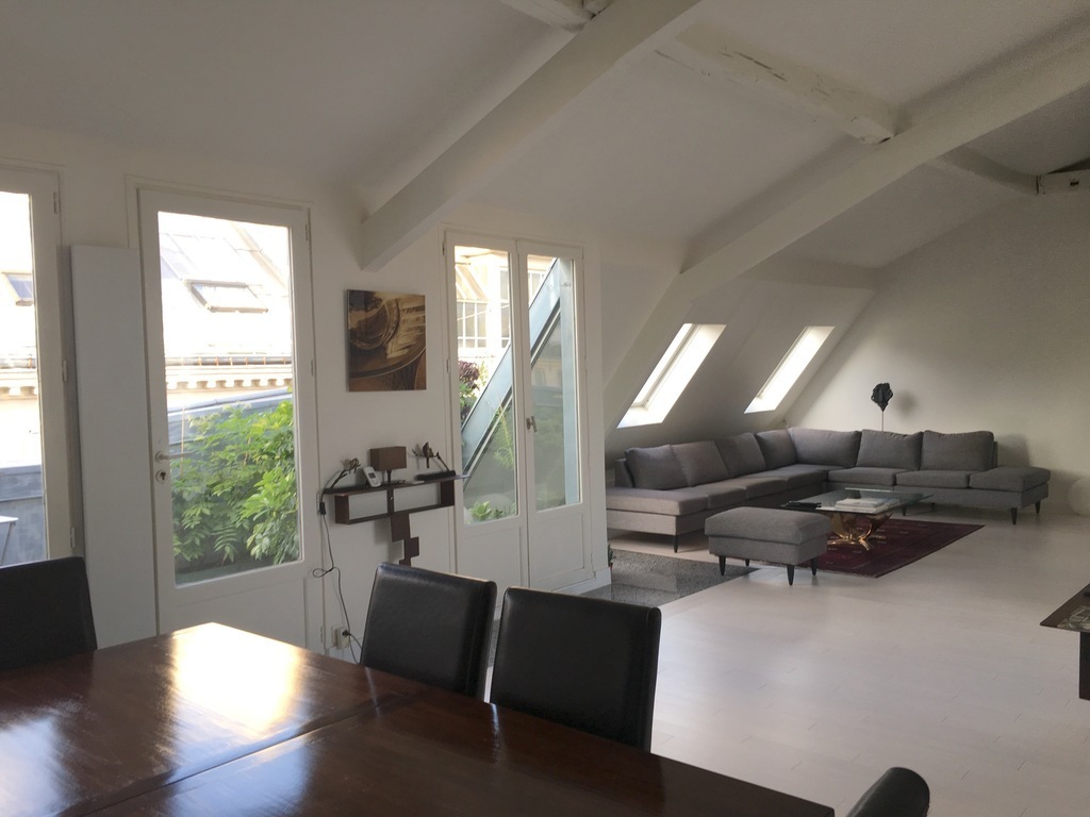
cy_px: 408
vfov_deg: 48.2
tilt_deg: -1.6
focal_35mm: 29
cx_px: 545
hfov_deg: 61.7
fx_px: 913
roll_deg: +1.7
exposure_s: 1/50
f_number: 2.2
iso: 25
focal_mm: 4.15
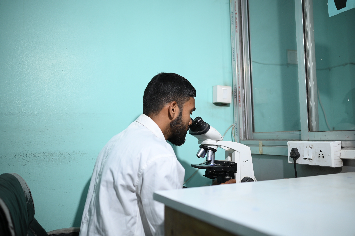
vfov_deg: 37.8
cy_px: 118
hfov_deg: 54.5
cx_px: 178
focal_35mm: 35
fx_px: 345
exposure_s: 1/200
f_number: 2.2
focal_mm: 35
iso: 250
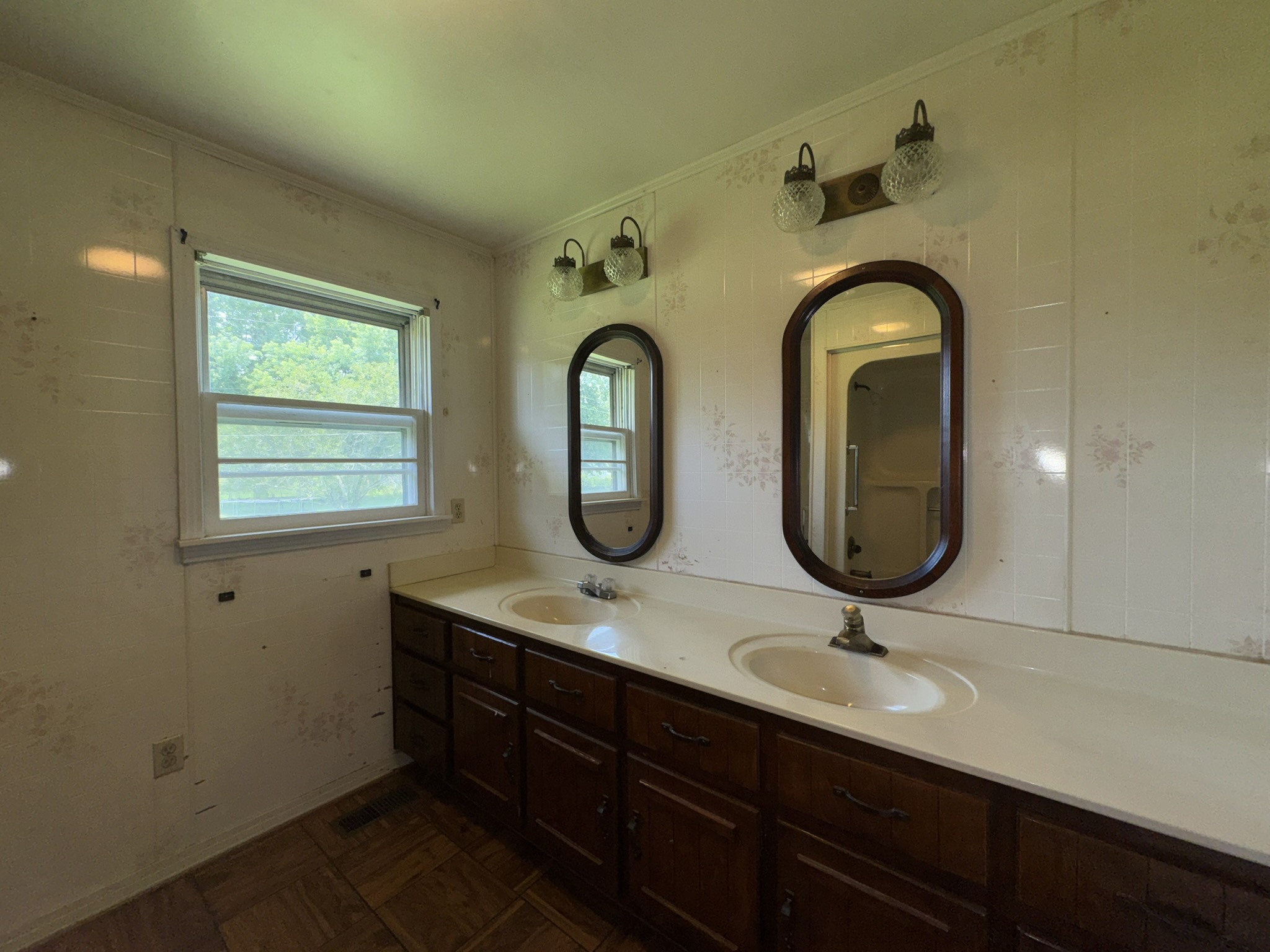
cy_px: 476
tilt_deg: -2.0
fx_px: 514
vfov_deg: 85.7
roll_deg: +0.7
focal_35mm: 14
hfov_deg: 102.1
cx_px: 635
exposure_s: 1/140
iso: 32
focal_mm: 2.22
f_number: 2.2
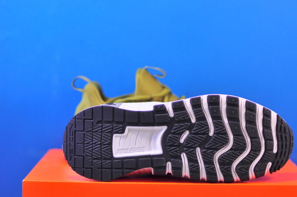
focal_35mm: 89
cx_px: 164
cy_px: 86
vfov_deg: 15.3
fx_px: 733
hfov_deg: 22.9
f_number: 2
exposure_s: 1/320
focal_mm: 50
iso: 250
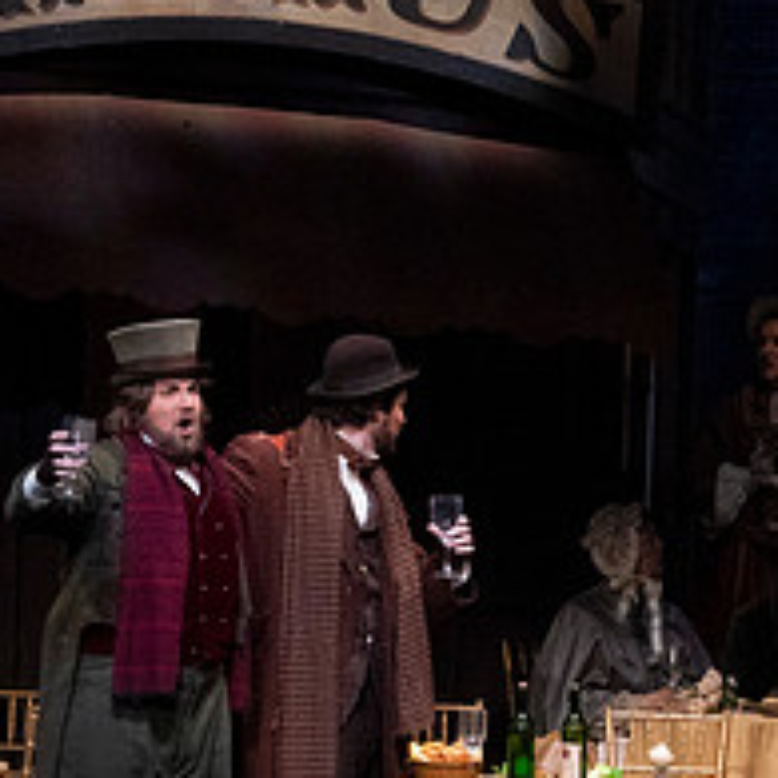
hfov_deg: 5.2
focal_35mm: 336
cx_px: 790
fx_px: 8544
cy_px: 541
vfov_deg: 5.2
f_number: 13
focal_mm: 133
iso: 16000
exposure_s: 1/400
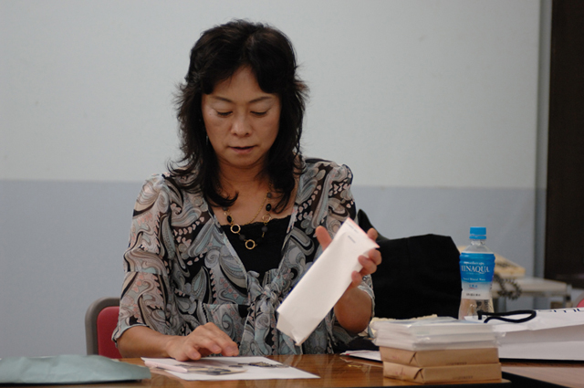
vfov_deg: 13.0
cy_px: 194
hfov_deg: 19.5
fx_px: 1701
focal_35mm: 105
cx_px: 292
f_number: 2.8
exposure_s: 1/125
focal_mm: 70
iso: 640
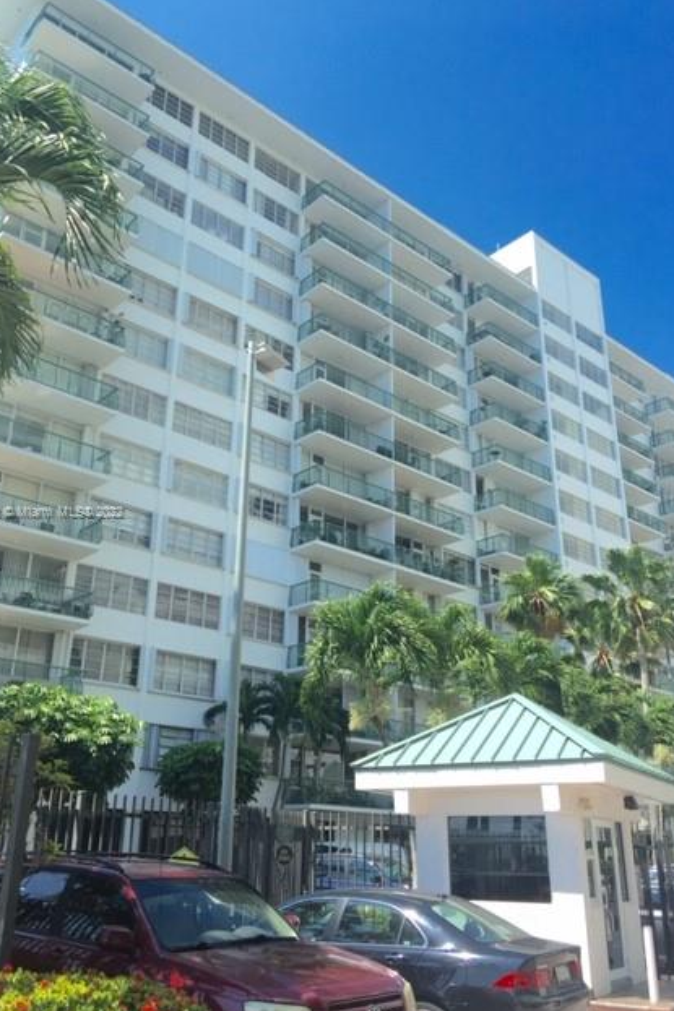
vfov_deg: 60.3
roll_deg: -0.2
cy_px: 513
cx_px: 326
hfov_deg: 42.3
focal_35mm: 31
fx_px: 871
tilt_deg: +23.3
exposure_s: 1/1163
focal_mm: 4.15
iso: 32
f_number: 2.2
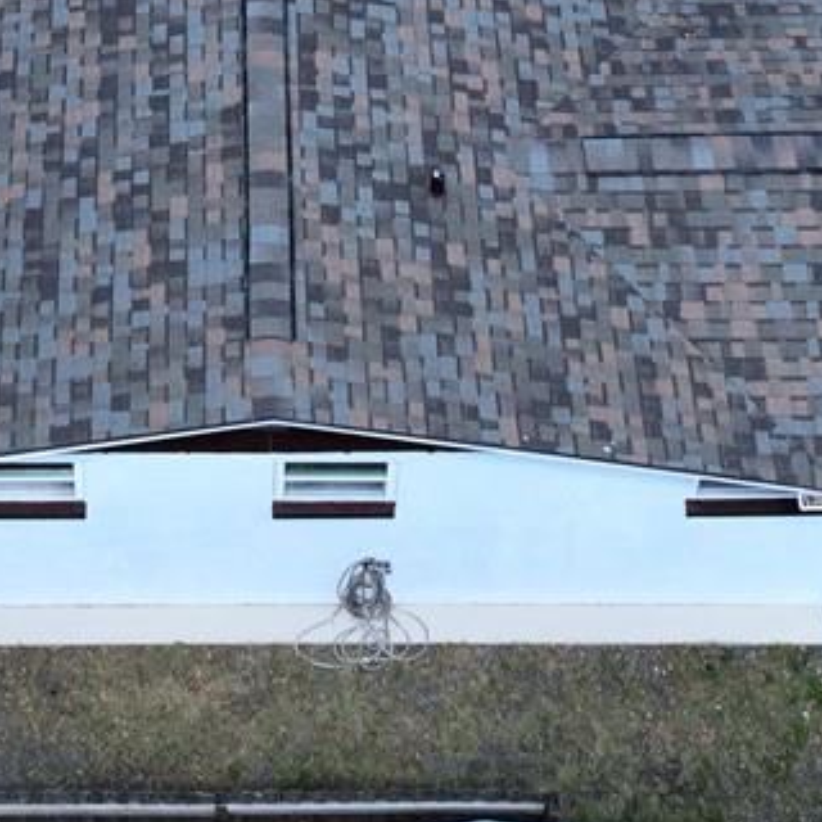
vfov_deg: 14.4
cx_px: 190
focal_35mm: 106
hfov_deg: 16.3
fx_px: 2848
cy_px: -668
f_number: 3.2
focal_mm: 12.29
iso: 100
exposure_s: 1/320
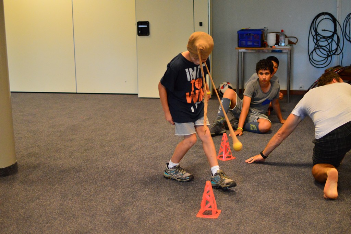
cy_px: 117
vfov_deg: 25.7
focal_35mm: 52
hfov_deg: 37.9
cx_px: 176
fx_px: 511
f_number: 1.8
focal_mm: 35
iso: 2500
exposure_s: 1/400
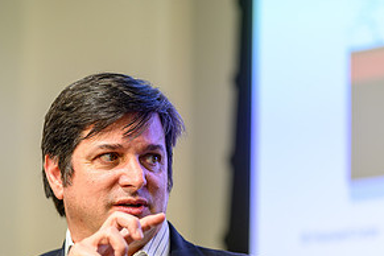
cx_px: 164
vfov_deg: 5.0
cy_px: 220
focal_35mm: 276
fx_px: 2944
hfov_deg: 7.5
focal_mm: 135
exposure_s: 1/200
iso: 250
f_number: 1.8
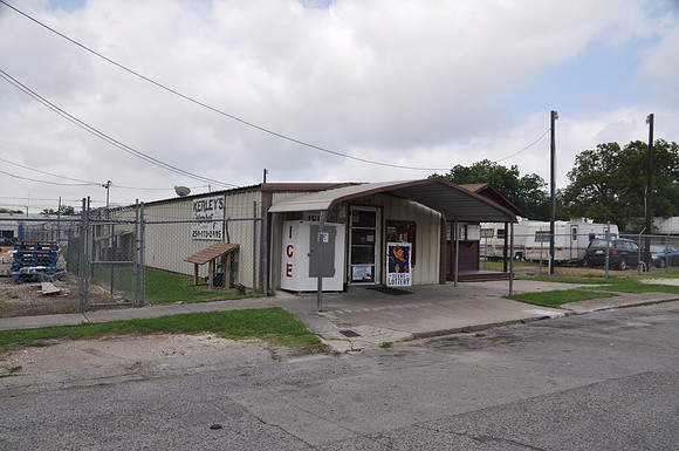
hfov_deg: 67.5
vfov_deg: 47.8
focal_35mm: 27
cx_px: 340
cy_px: 226
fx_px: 509
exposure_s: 1/250
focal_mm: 18
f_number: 8
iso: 200
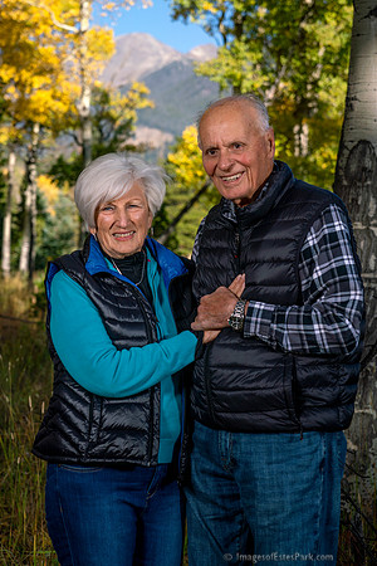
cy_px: 283
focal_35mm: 70
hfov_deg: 19.5
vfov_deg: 28.8
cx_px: 188
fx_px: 1099
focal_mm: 70
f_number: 5
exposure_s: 1/1000
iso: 100
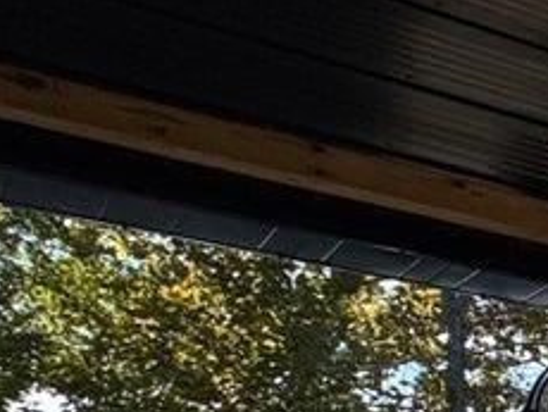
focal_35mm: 83
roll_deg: -0.8
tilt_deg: +1.6
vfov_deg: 16.3
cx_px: 1352
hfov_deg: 14.4
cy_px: 619
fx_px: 1315
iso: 50
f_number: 2.2
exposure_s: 1/2584
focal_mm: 2.22
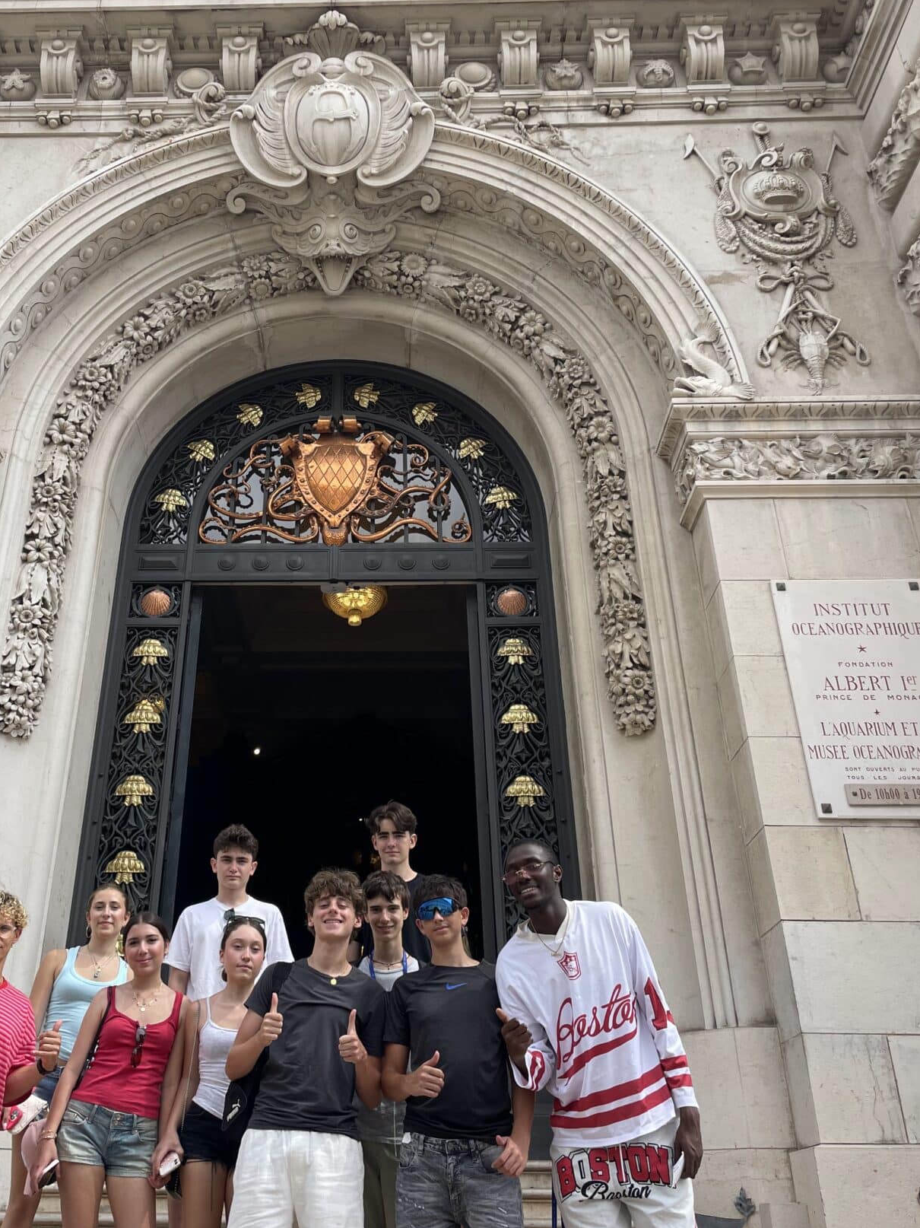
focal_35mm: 33
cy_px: 542
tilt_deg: +31.7
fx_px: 1170
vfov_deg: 55.2
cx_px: 351
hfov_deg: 42.6
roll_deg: +0.3
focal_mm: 4.2
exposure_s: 1/1383
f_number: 1.6
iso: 32
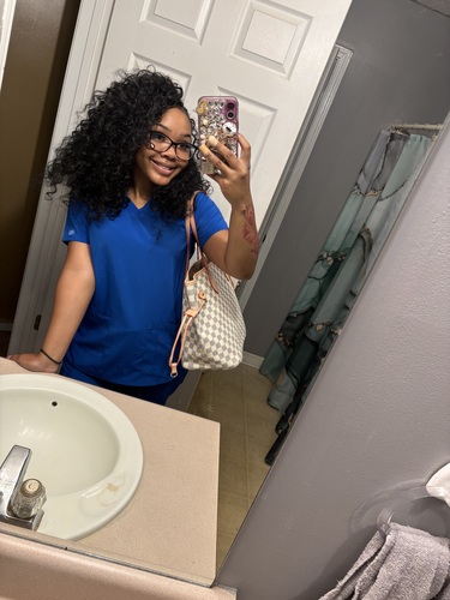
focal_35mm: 26
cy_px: 300
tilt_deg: -19.4
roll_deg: -20.9
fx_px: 451
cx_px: 225
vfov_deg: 67.3
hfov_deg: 53.1
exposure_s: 1/60
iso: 125
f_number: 1.6
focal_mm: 5.96
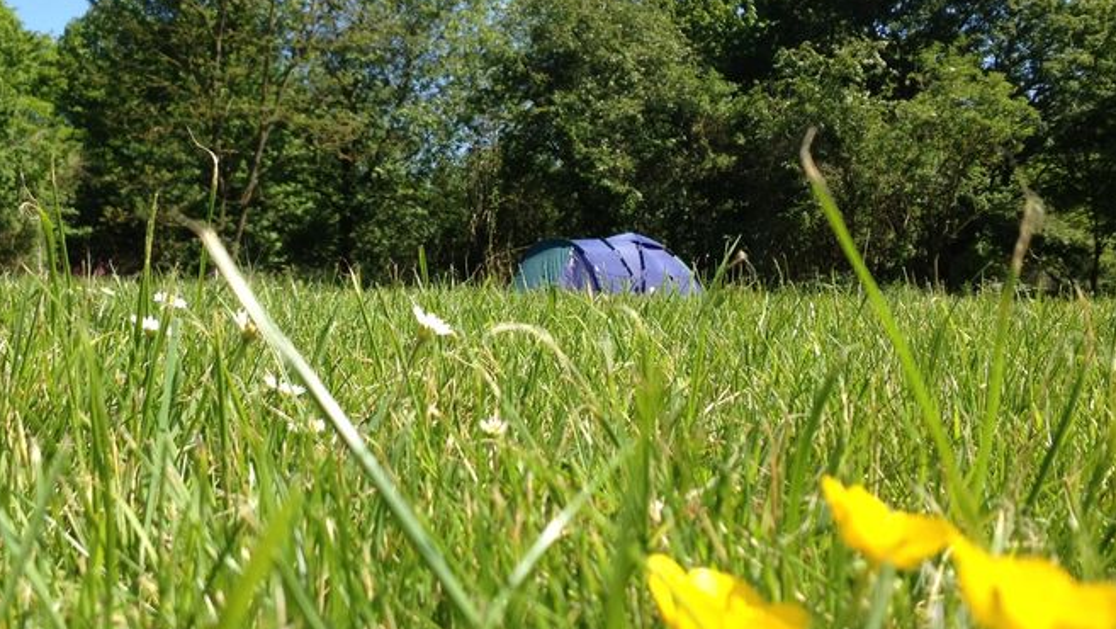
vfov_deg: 20.7
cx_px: 452
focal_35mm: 58
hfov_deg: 35.9
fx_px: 1717
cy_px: 233
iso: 64
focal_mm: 4.28
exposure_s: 1/1042
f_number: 2.4
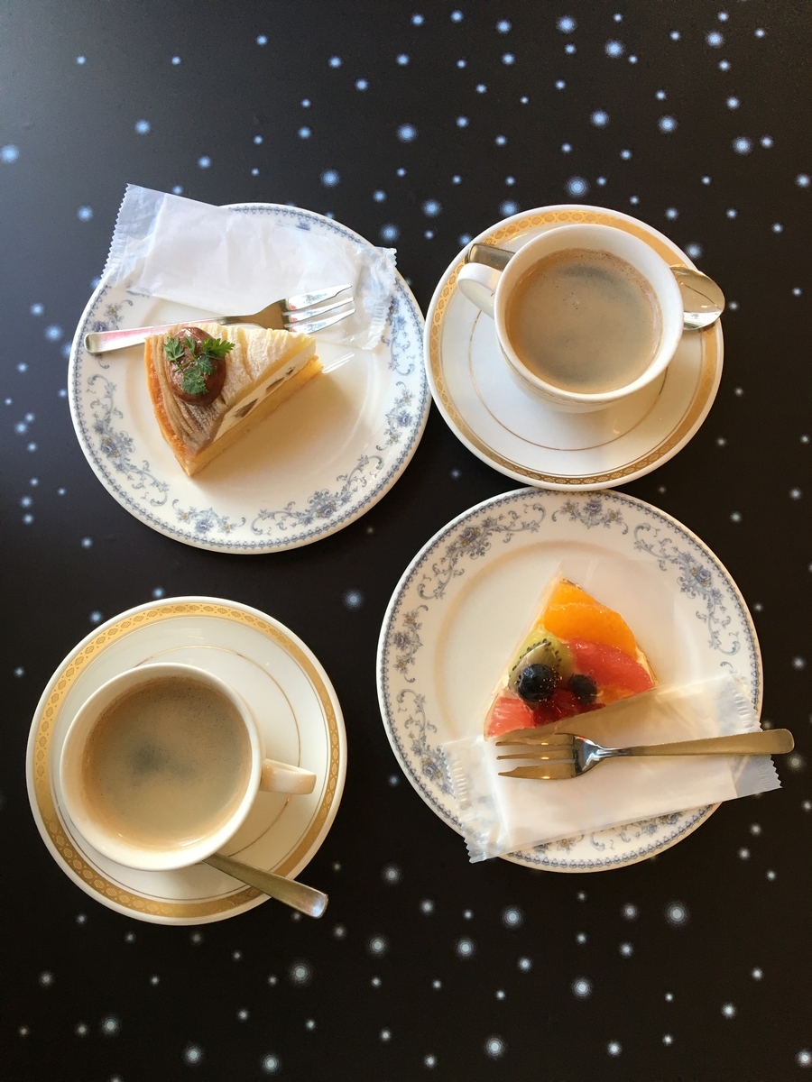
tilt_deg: -81.6
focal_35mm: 29
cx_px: 406
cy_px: 541
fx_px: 907
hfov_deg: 48.2
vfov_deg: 61.7
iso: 40
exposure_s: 1/30
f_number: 2.2
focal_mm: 4.15
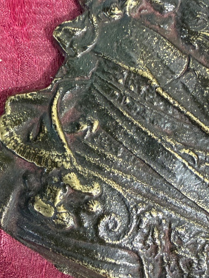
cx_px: 103
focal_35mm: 42
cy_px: 136
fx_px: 338
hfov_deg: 34.3
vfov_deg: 44.8
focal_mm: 2.22
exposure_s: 1/50
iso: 500
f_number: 2.2
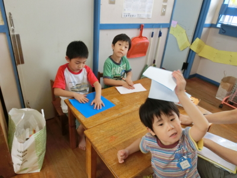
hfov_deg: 69.4
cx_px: 118
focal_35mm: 25
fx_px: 171
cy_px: 89
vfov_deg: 54.9
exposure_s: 1/80
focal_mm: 4.5
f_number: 3.5
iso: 400
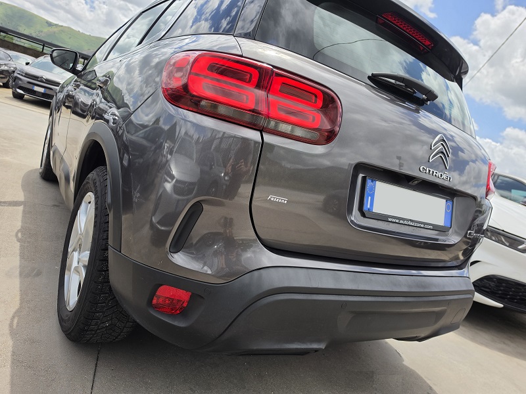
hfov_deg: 73.9
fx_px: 349
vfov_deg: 58.9
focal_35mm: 23
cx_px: 263
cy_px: 197
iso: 64
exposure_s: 1/6806
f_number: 1.4
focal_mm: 6.5
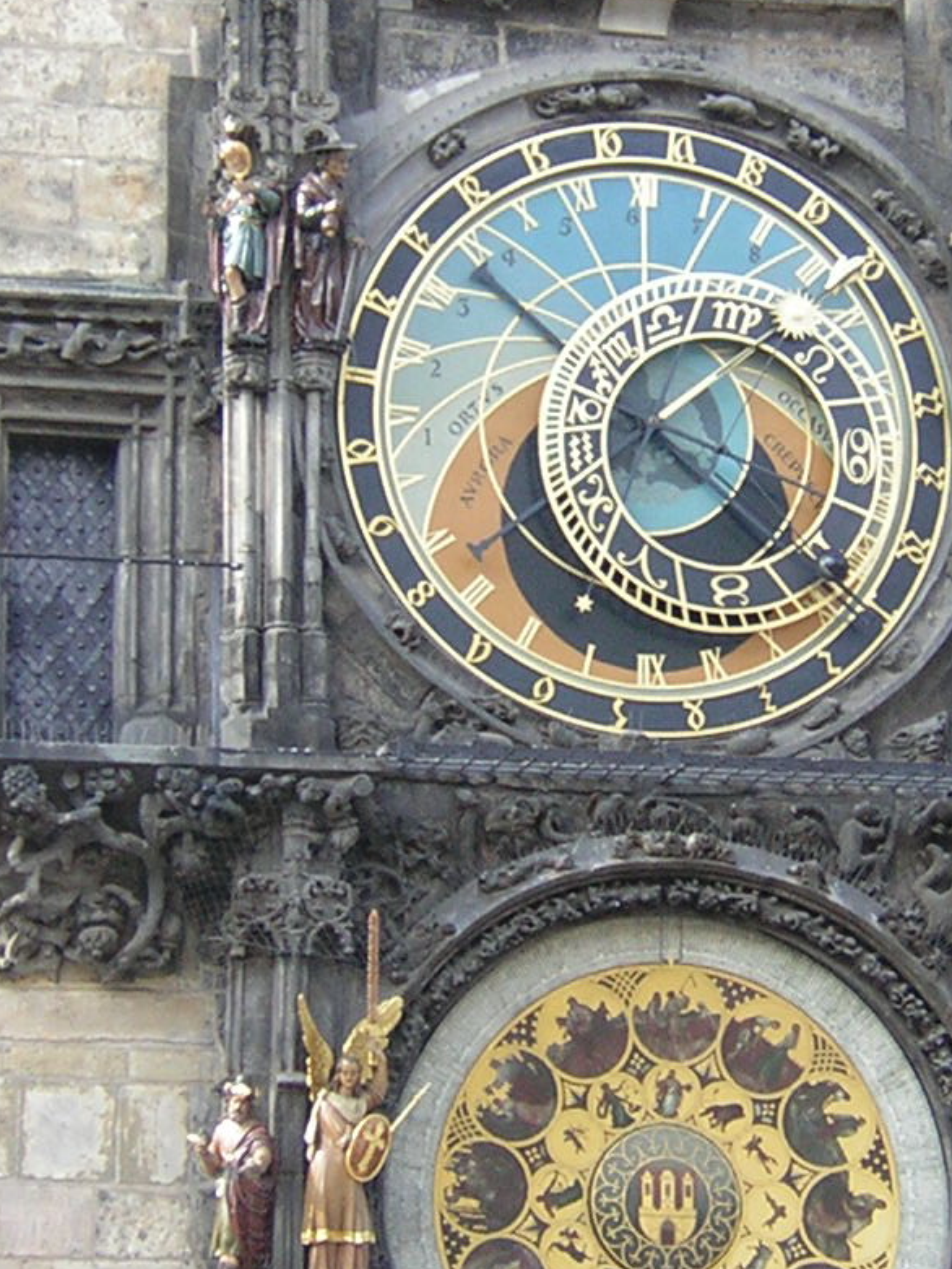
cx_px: 655
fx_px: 4656
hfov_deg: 11.7
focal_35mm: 127
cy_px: 471
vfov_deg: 15.5
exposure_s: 1/105
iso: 71
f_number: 3.4
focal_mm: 8.1
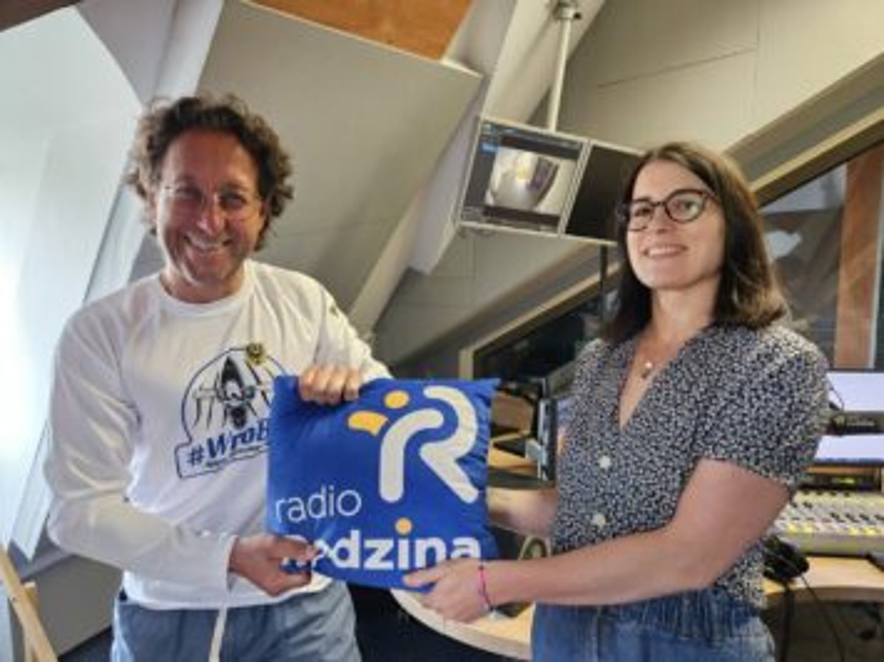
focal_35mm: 23
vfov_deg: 58.9
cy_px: 331
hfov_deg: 73.9
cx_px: 442
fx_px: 587
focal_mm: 5.4
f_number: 1.8
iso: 640
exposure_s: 1/50
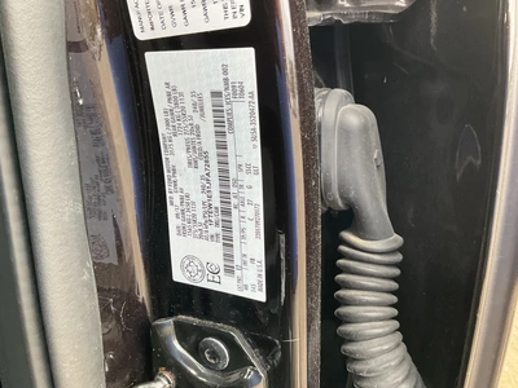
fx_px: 434
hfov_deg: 61.7
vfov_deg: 48.2
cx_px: 259
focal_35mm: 29
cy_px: 194
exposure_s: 1/117
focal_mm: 3
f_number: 1.8
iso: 64
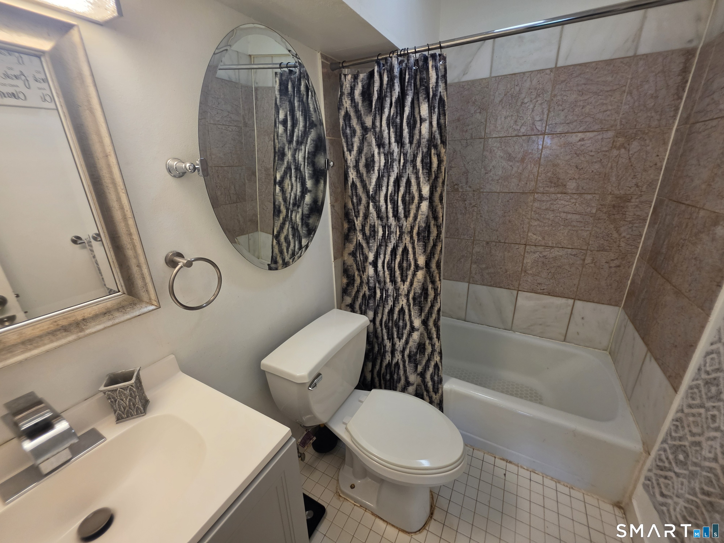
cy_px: 272
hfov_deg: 106.2
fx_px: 272
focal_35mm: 13
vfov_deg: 89.9
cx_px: 362
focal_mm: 2.2
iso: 125
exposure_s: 1/120
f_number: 1.9
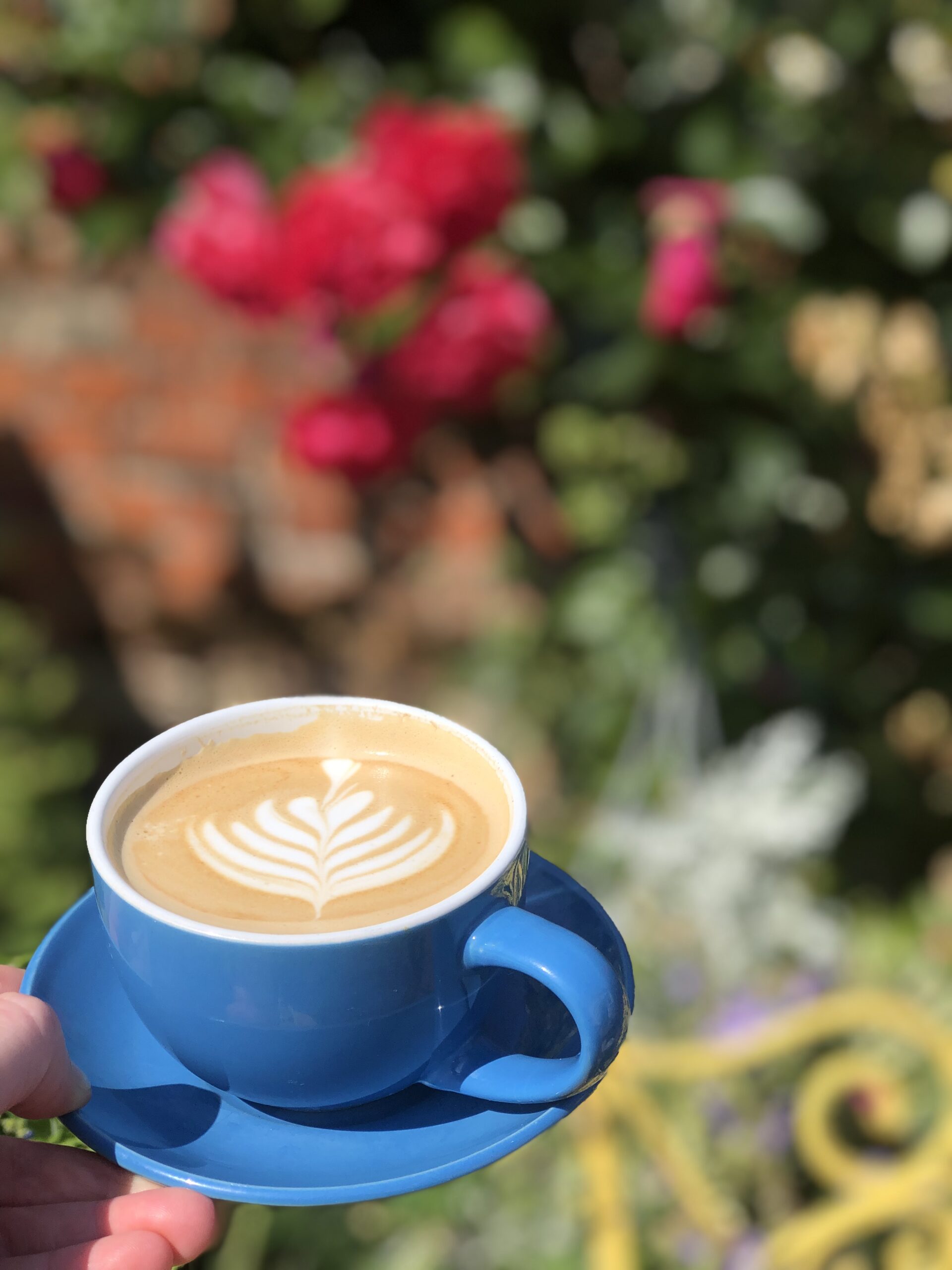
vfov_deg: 33.8
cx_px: 476
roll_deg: +0.9
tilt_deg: -21.8
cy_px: 635
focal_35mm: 57
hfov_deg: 25.7
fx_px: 2090
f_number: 2.8
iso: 20
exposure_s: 1/1372
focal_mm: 6.6
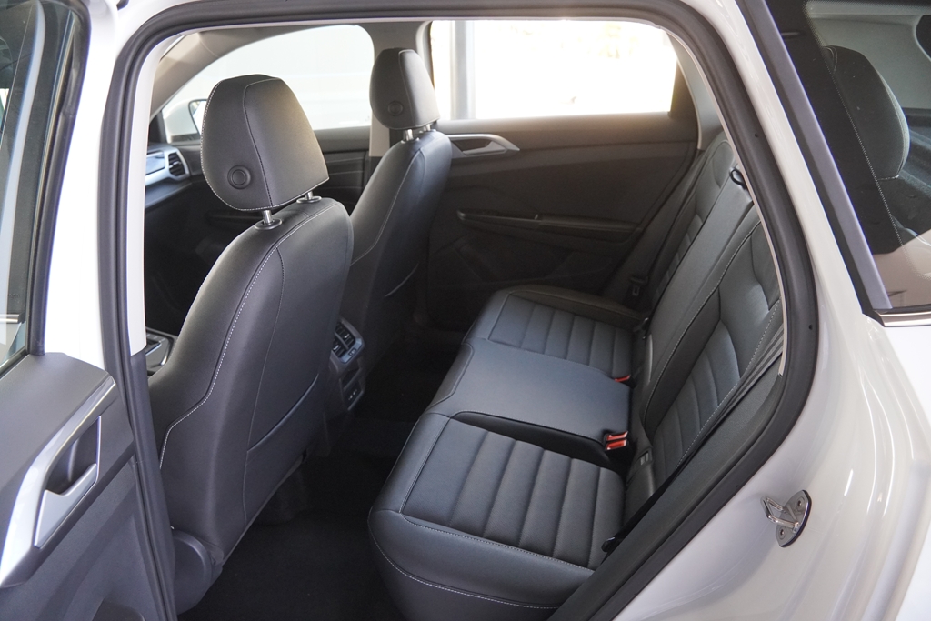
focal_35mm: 26
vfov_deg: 50.4
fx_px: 660
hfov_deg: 70.4
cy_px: 310
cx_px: 466
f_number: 4
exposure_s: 1/160
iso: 2000
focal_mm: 17
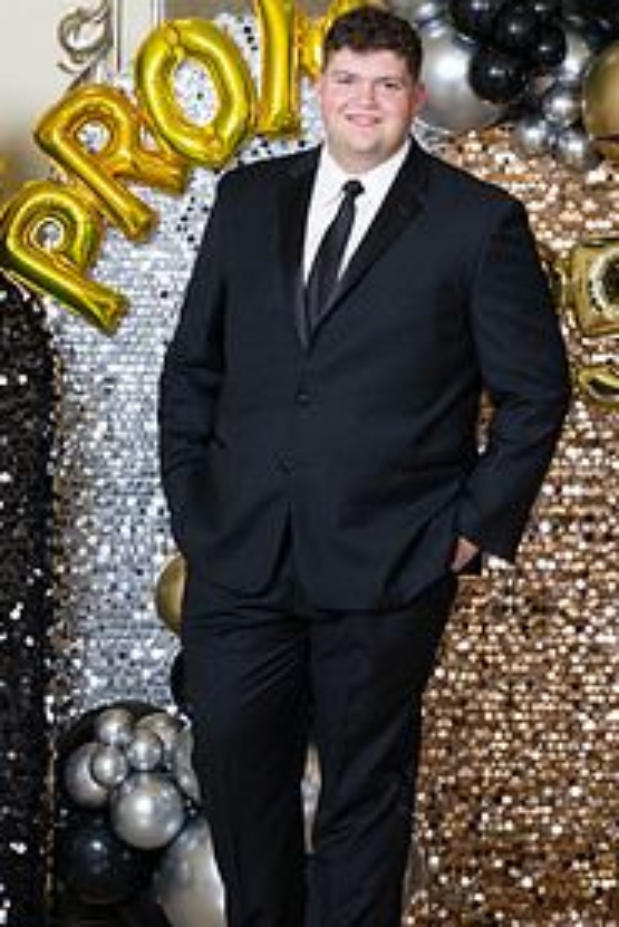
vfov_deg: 12.5
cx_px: 341
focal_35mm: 164
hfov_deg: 8.4
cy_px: 425
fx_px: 4224
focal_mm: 101
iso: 320
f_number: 8
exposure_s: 1/100
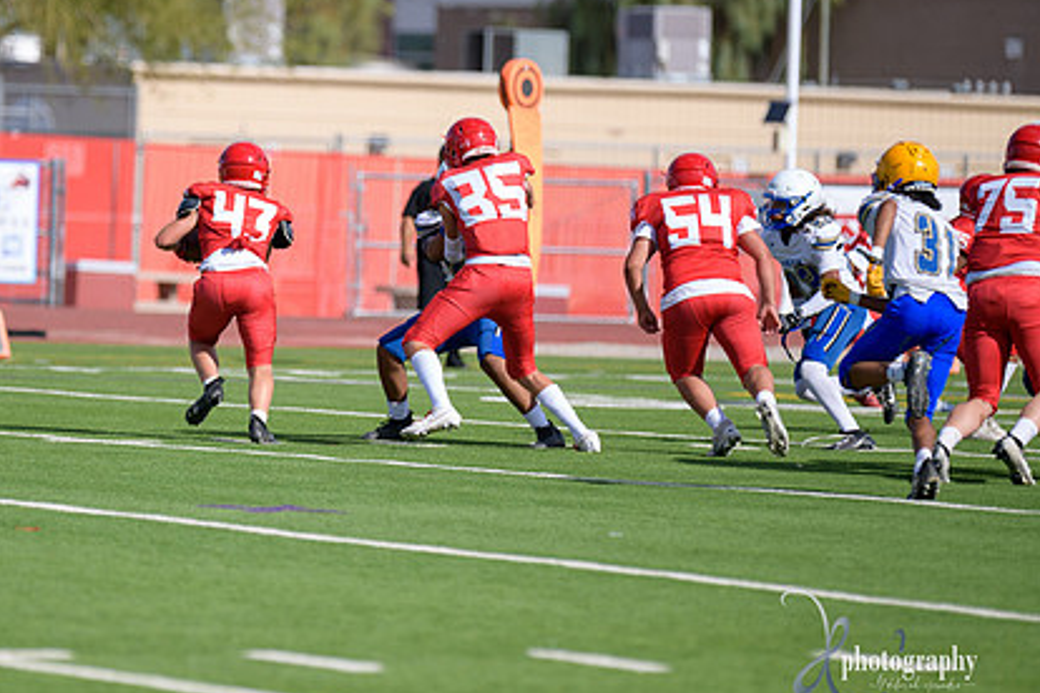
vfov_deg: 4.5
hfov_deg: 6.7
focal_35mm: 308
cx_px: 322
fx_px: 8897
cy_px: 287
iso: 200
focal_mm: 220
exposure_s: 1/3200
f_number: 2.8
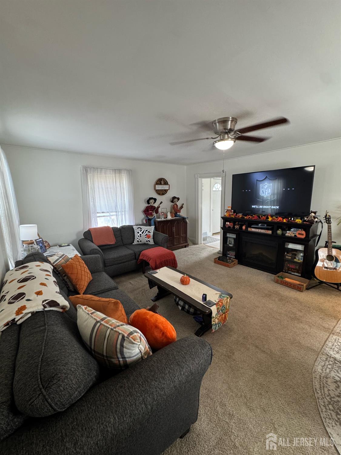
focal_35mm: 14
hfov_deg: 85.7
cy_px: 228
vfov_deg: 102.1
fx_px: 184
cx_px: 170
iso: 200
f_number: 2.2
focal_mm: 2.22
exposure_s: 1/60
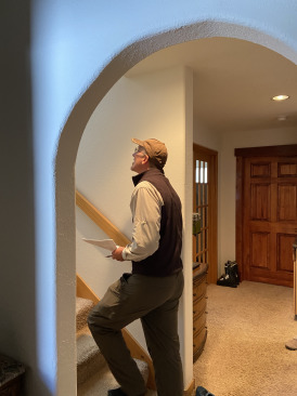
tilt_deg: -1.5
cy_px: 198
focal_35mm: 26
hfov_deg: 53.0
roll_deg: +0.2
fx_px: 298
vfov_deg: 67.3
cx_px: 148
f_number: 1.8
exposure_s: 1/60
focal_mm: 4.25
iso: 320
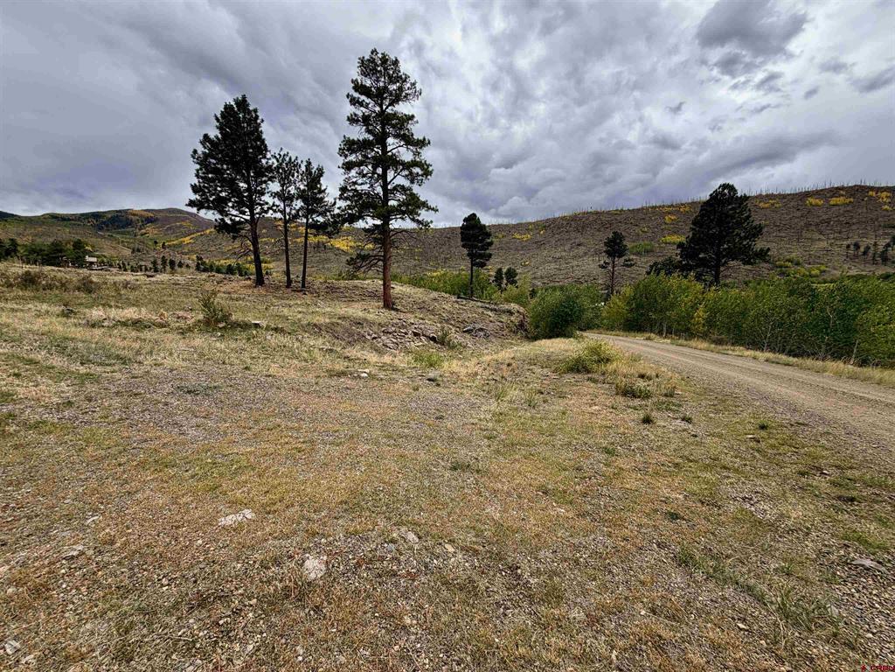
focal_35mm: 14
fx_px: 362
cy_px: 336
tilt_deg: -4.4
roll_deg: +1.9
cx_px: 448
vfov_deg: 85.7
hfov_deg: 102.1
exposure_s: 1/502
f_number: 2.2
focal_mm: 2.22
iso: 40
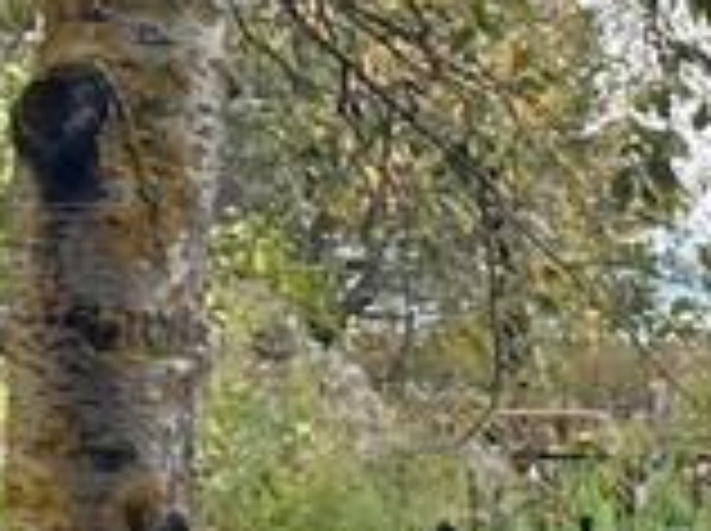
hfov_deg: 10.0
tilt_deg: -15.7
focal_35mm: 169
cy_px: 1030
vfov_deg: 8.4
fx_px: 3466
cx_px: 1822
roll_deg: +0.8
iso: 40
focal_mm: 5.7
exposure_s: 1/190
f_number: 1.5
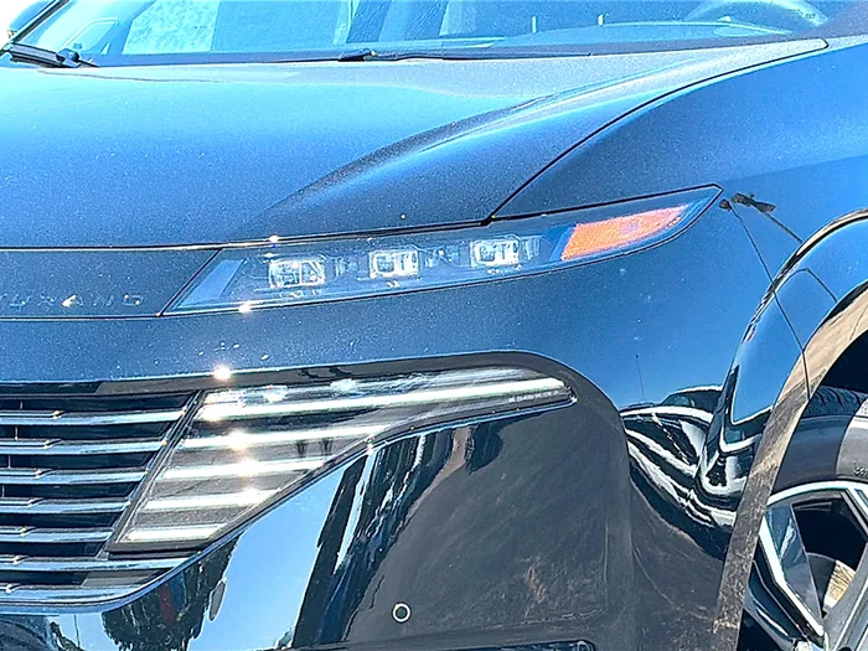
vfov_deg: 14.8
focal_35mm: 100
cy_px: 326
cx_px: 434
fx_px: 2508
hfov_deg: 19.6
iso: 80
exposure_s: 1/1522
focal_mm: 6.86
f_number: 1.78
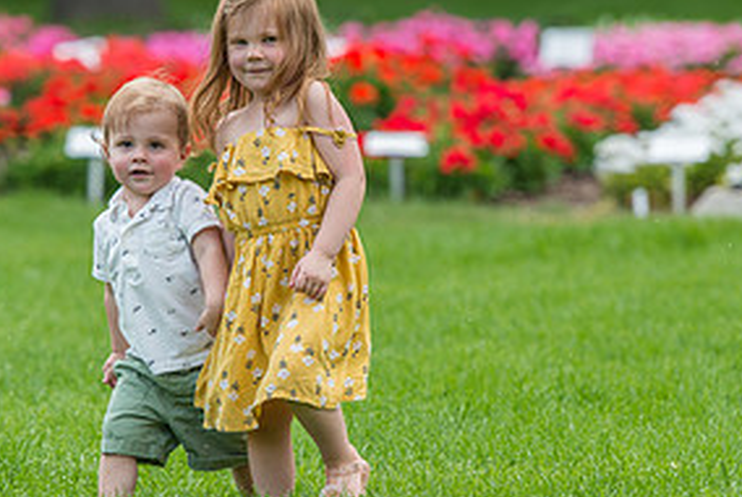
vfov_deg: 3.1
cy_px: 285
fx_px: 9037
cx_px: 281
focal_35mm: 438
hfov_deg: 4.7
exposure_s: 1/500
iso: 250
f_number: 4
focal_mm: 180
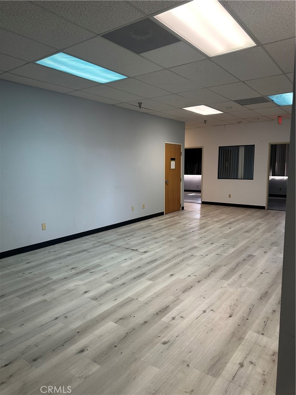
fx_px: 274
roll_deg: -1.0
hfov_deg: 56.8
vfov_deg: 71.6
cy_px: 198
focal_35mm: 24
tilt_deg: -7.8
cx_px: 148
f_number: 1.78
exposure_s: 1/120
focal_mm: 6.86
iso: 160
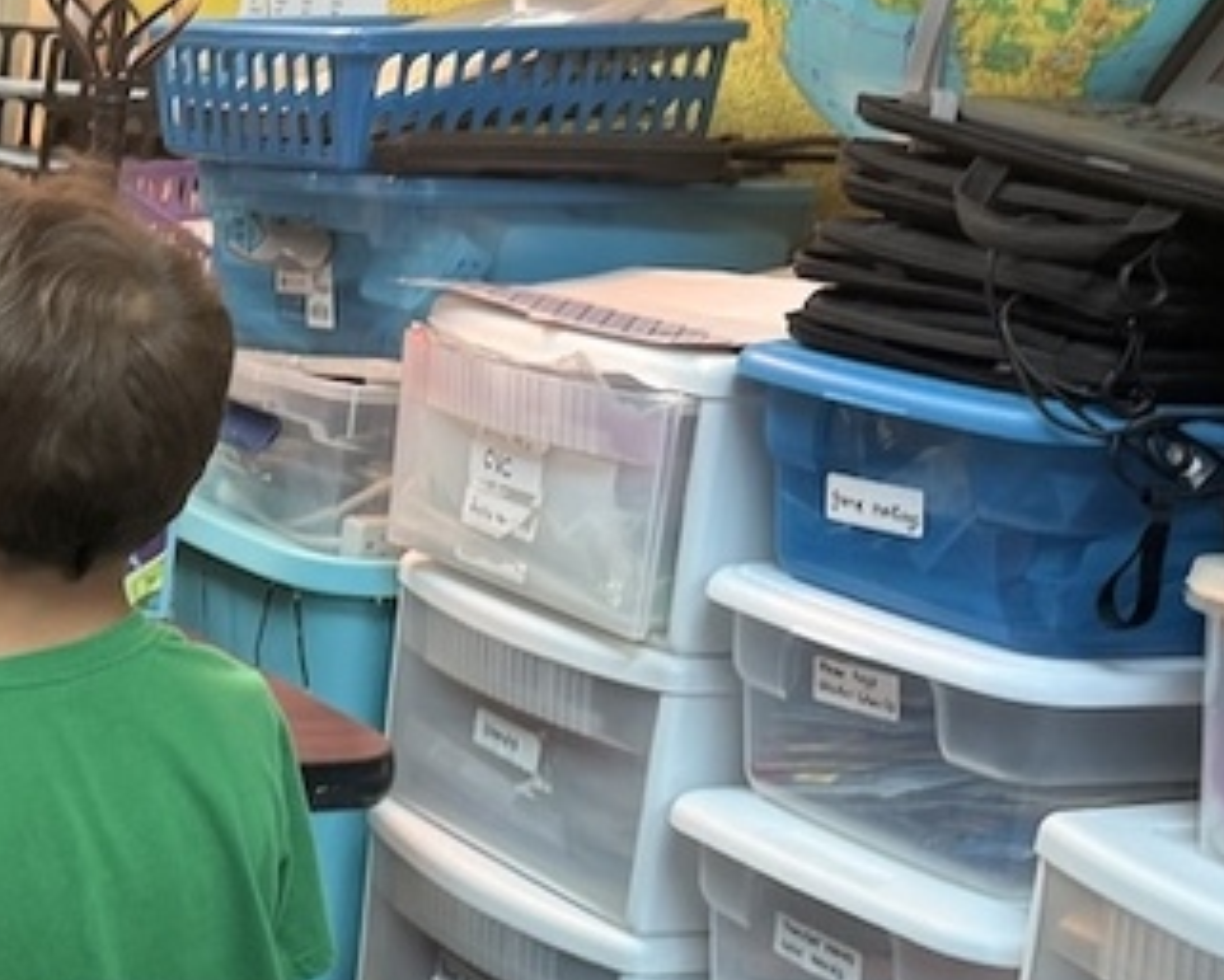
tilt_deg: -12.9
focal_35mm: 73
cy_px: 576
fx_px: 2645
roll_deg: -4.0
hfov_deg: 23.1
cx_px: -374
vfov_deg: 21.0
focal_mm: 6.76
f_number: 1.78
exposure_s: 1/60
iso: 160
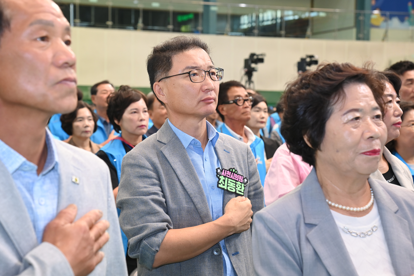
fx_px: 862
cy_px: 138
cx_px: 207
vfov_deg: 18.2
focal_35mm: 75
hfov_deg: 27.0
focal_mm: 75
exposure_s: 1/250
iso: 2500
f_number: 6.3
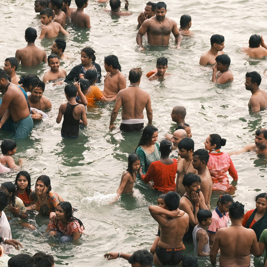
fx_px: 2103
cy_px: 127
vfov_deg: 7.3
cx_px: 33
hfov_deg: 7.2
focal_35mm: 241
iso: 200
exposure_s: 1/125
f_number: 5.6
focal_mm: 94.3
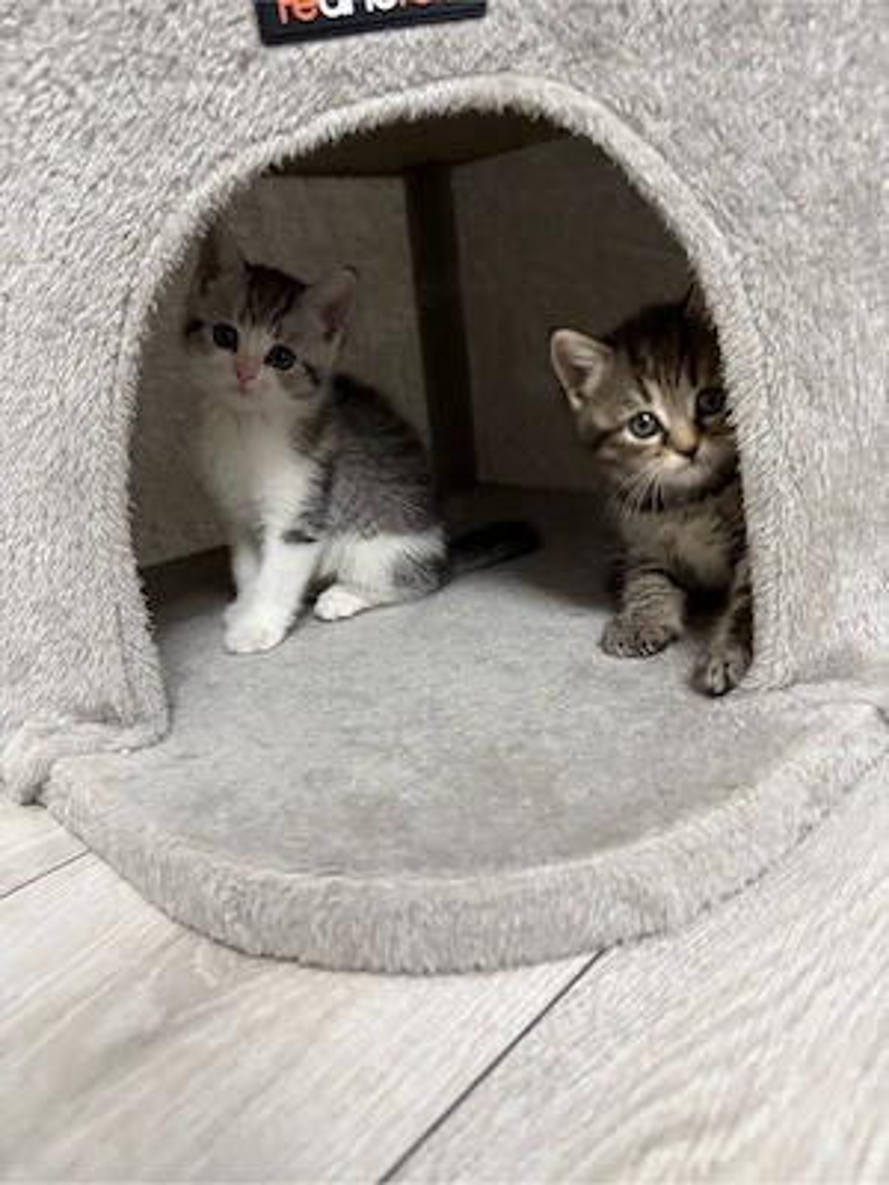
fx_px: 822
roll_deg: +5.1
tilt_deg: -18.9
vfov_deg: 71.6
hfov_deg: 56.8
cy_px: 592
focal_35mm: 24
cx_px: 444
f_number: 1.78
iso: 640
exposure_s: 1/50
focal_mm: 6.76
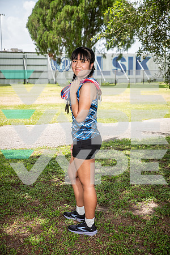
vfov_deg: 35.6
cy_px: 128
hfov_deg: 24.2
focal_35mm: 56
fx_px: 397
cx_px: 85
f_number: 6.3
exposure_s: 1/400
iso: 250
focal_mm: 56
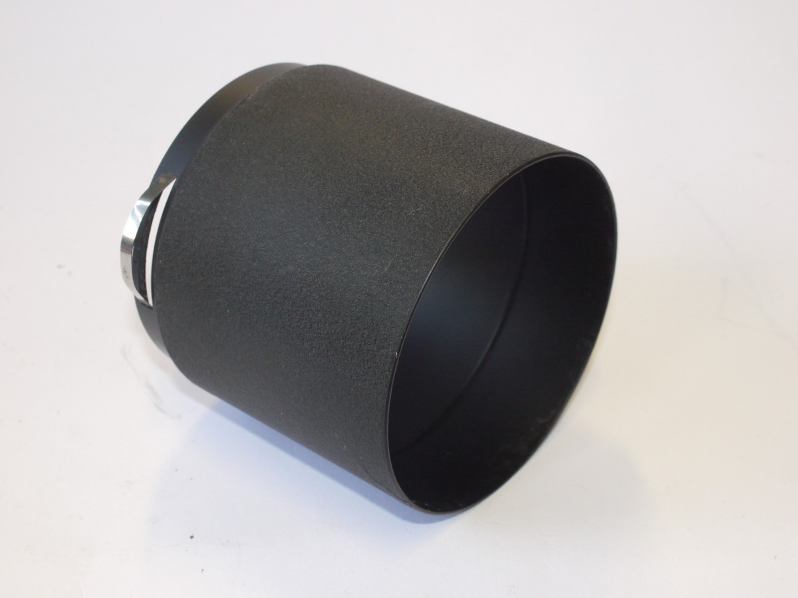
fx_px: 1383
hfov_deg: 32.2
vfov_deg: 24.4
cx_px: 399
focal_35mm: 60
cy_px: 299
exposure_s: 1/50
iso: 800
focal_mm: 30
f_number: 10
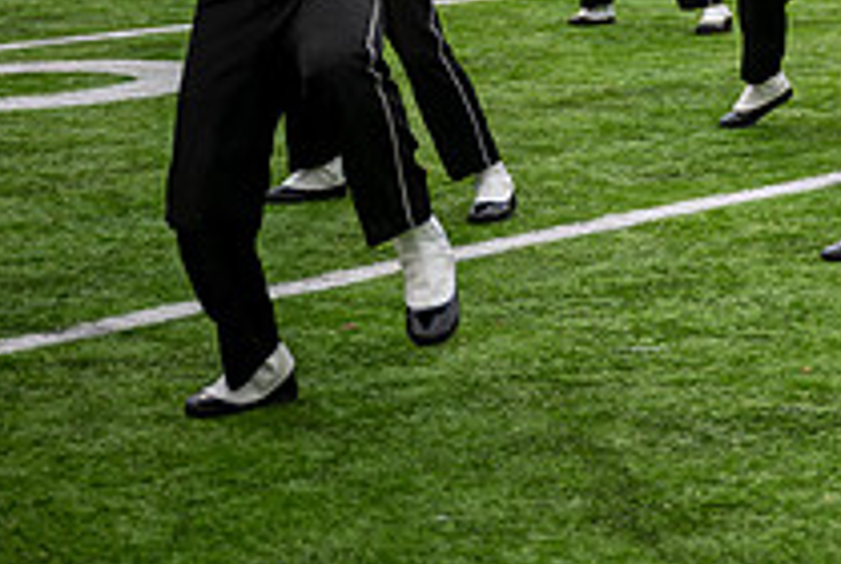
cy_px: -175
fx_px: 3439
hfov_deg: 13.4
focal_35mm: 147
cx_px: 1147
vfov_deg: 9.2
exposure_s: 1/500
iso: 100
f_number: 2.8
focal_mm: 53
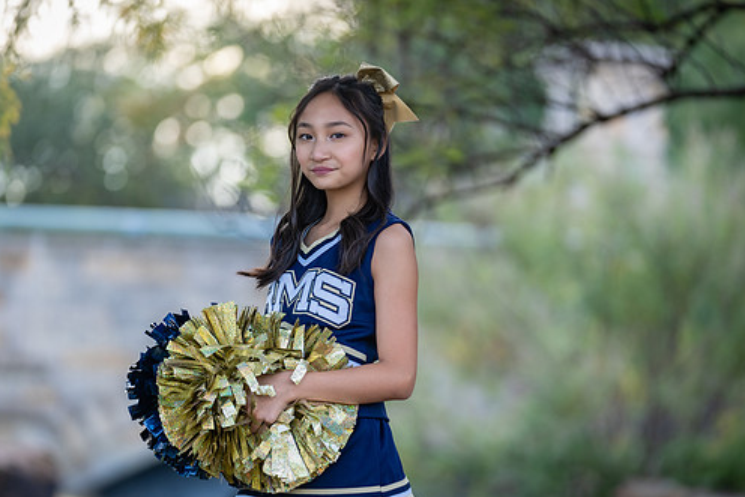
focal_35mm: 190
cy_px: 279
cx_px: 335
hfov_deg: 10.8
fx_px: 3933
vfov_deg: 7.2
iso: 320
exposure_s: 1/320
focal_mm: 156
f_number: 2.8
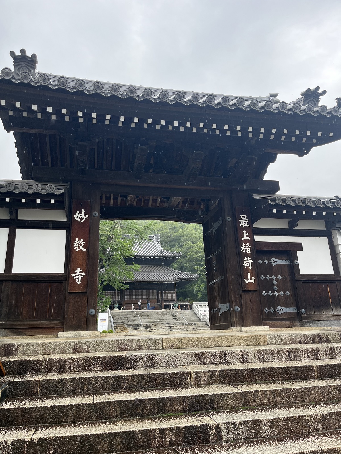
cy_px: 227
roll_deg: +3.1
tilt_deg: +17.4
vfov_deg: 67.3
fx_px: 341
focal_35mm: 26
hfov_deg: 53.1
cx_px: 170
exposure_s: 1/387
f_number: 1.6
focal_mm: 5.1
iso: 50
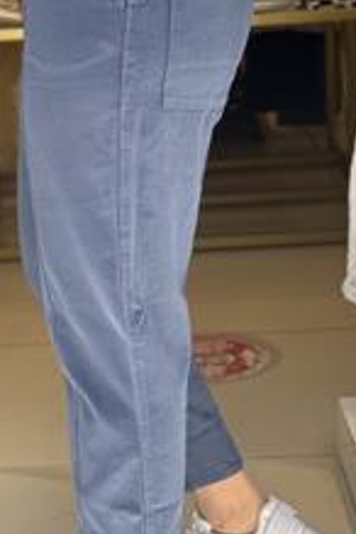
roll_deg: +2.4
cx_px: 117
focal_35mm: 94
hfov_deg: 14.5
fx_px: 1394
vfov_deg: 21.7
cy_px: 223
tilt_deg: -15.4
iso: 64
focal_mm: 6.76
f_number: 1.78
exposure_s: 1/506
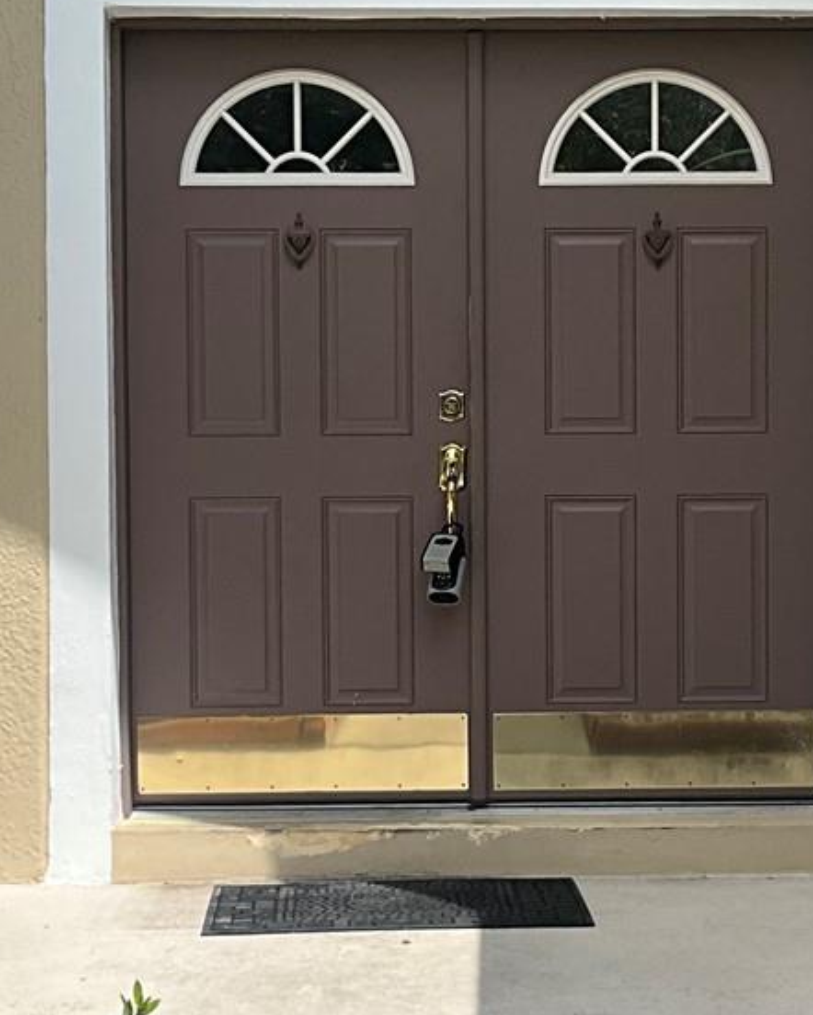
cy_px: 487
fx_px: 2465
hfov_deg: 18.7
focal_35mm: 82
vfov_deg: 23.3
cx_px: 530
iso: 25
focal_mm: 3
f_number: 1.8
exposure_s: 1/1577
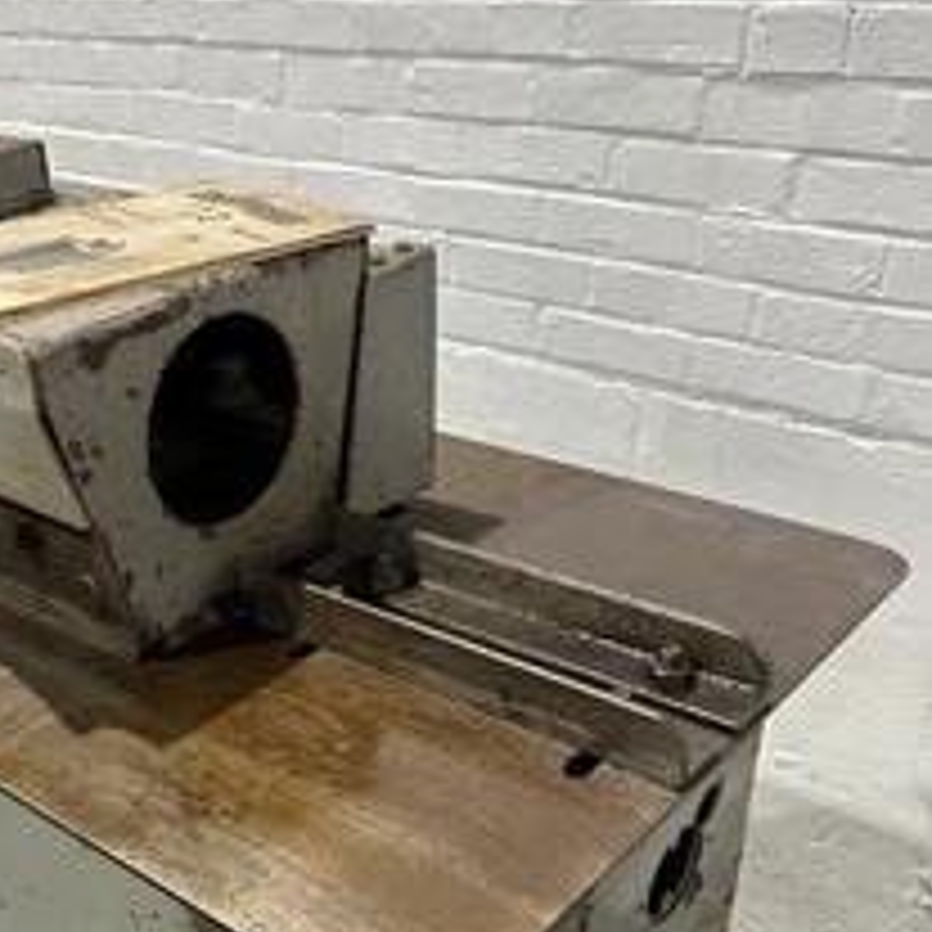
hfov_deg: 40.1
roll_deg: +5.8
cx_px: 261
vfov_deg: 39.9
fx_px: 1249
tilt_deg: -33.3
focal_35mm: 41
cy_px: 693
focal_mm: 6.86
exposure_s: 1/60
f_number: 1.78
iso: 250
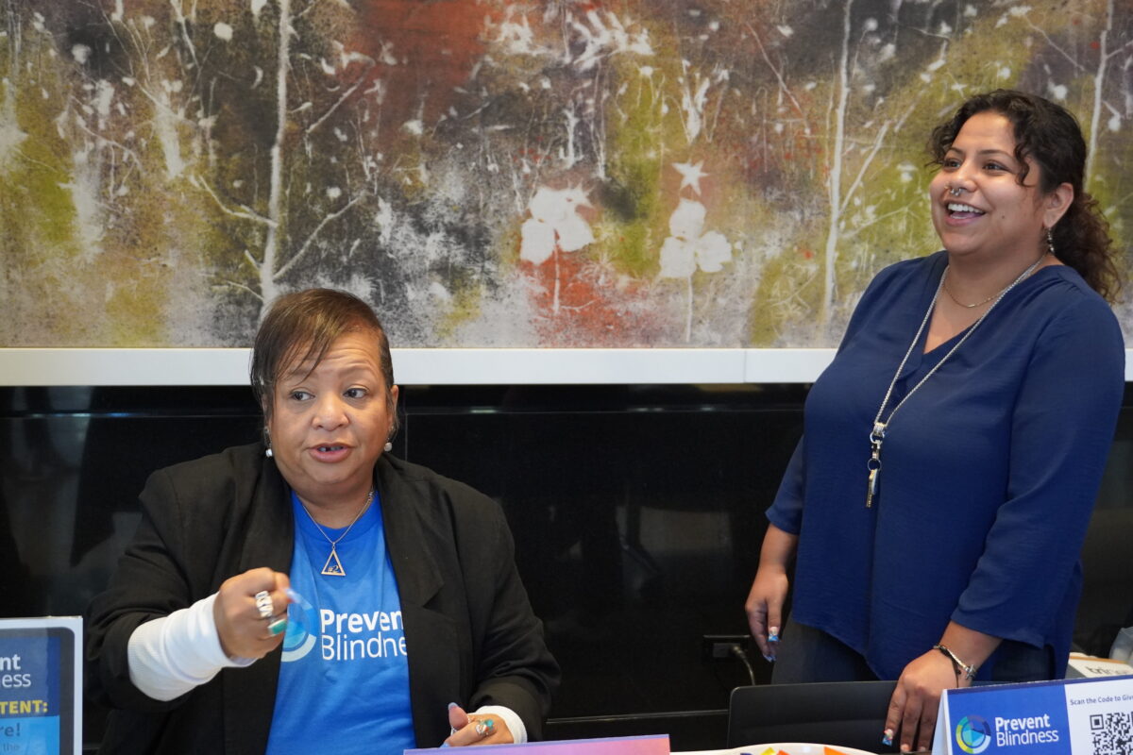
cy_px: 378
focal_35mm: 50
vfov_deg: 27.3
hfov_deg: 40.0
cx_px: 566
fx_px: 1558
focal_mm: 33
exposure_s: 1/160
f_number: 4.5
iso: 2500
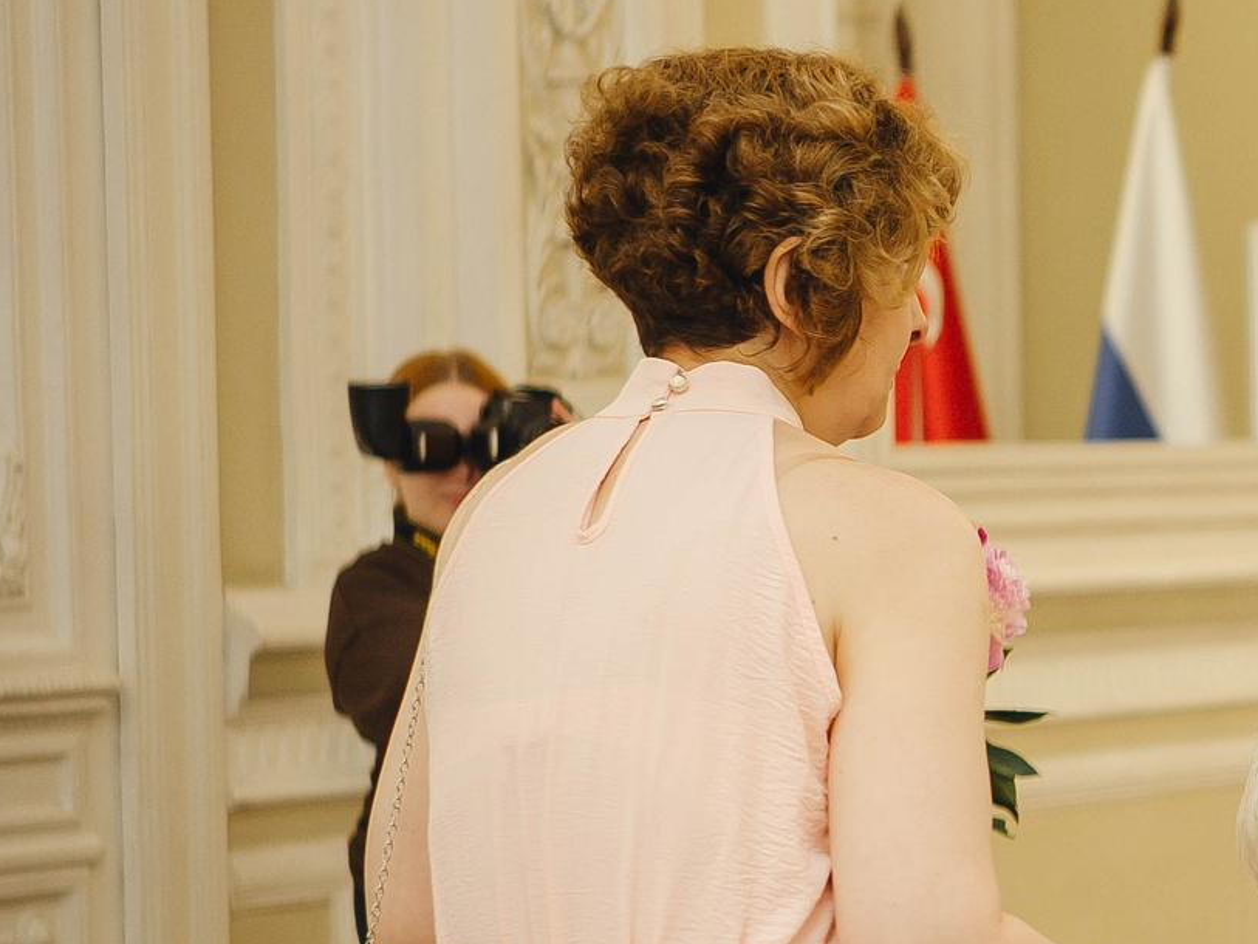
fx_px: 5779
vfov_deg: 9.3
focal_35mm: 159
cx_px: 1831
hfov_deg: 11.9
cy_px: 745
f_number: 1.8
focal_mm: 35
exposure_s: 1/100
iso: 100
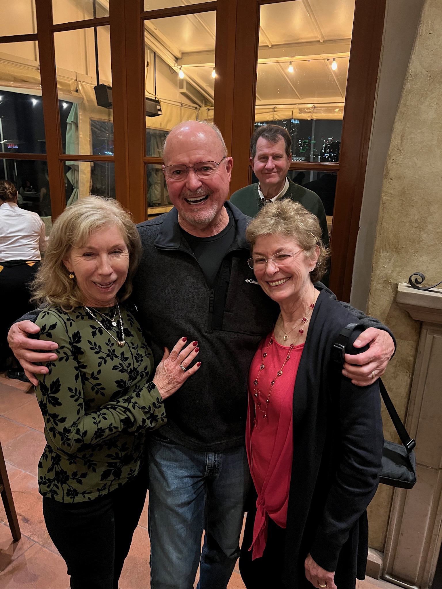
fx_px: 443
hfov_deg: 53.1
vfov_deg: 67.3
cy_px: 294
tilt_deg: -16.8
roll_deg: -2.5
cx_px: 221
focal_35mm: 26
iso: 500
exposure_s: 1/40
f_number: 1.5
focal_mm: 5.7
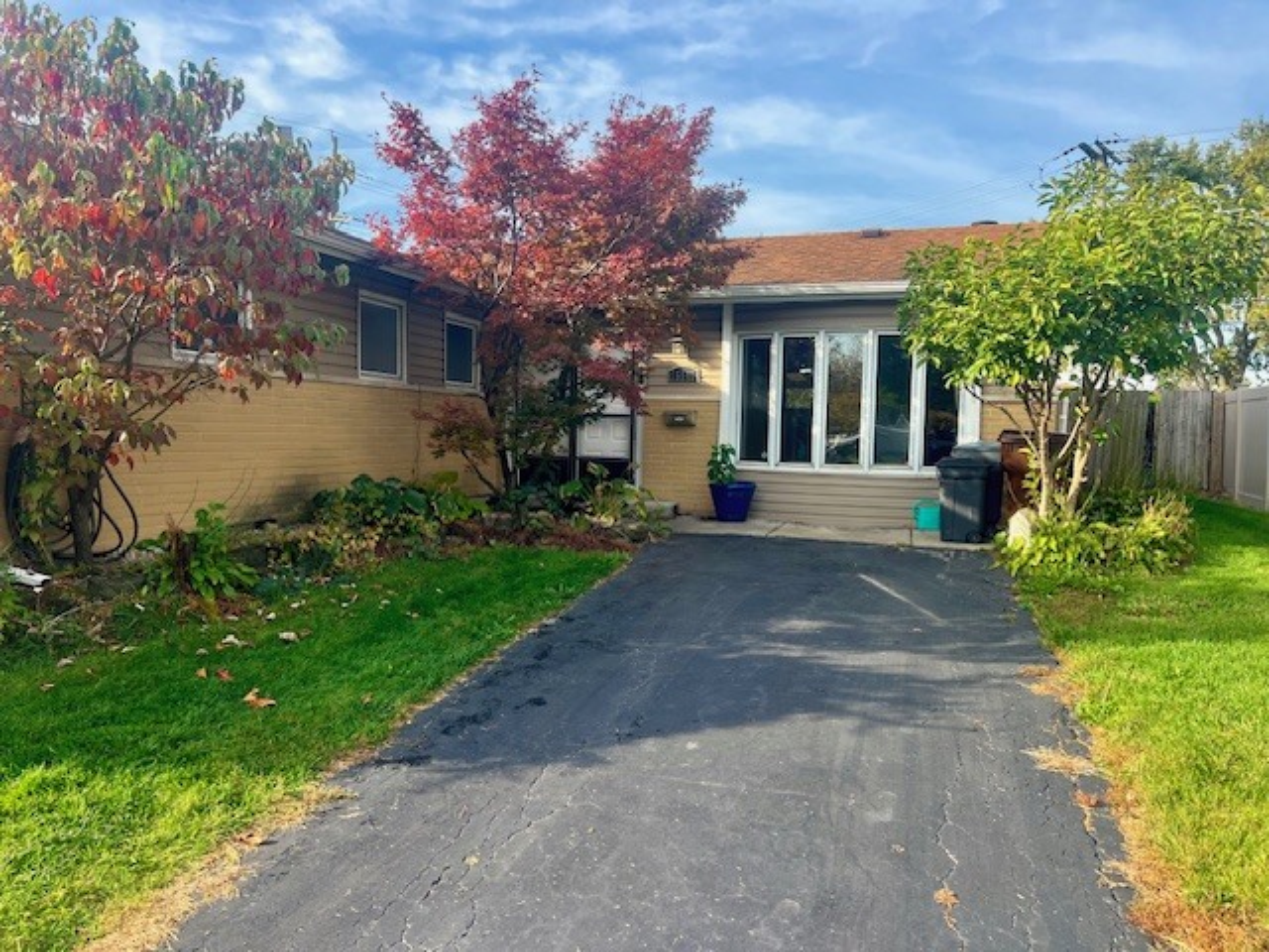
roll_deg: -1.5
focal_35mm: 26
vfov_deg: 53.1
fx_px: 953
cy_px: 476
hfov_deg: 67.3
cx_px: 634
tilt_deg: -3.0
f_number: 1.5
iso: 50
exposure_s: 1/887
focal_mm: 5.7
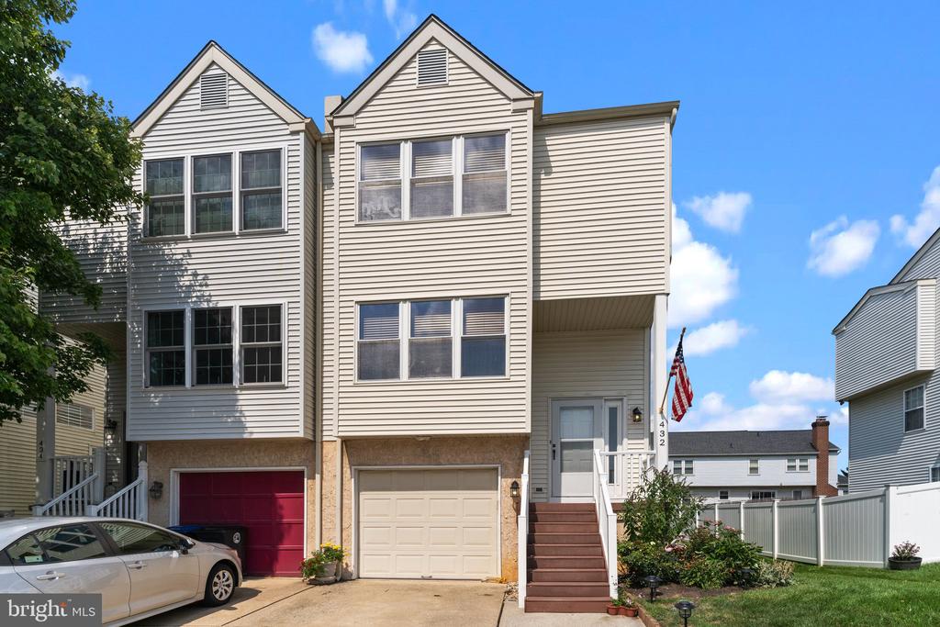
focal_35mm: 18
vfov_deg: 67.4
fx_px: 470
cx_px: 470
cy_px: 314
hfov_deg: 90.0
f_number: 10
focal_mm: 18
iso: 500
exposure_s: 1/2000
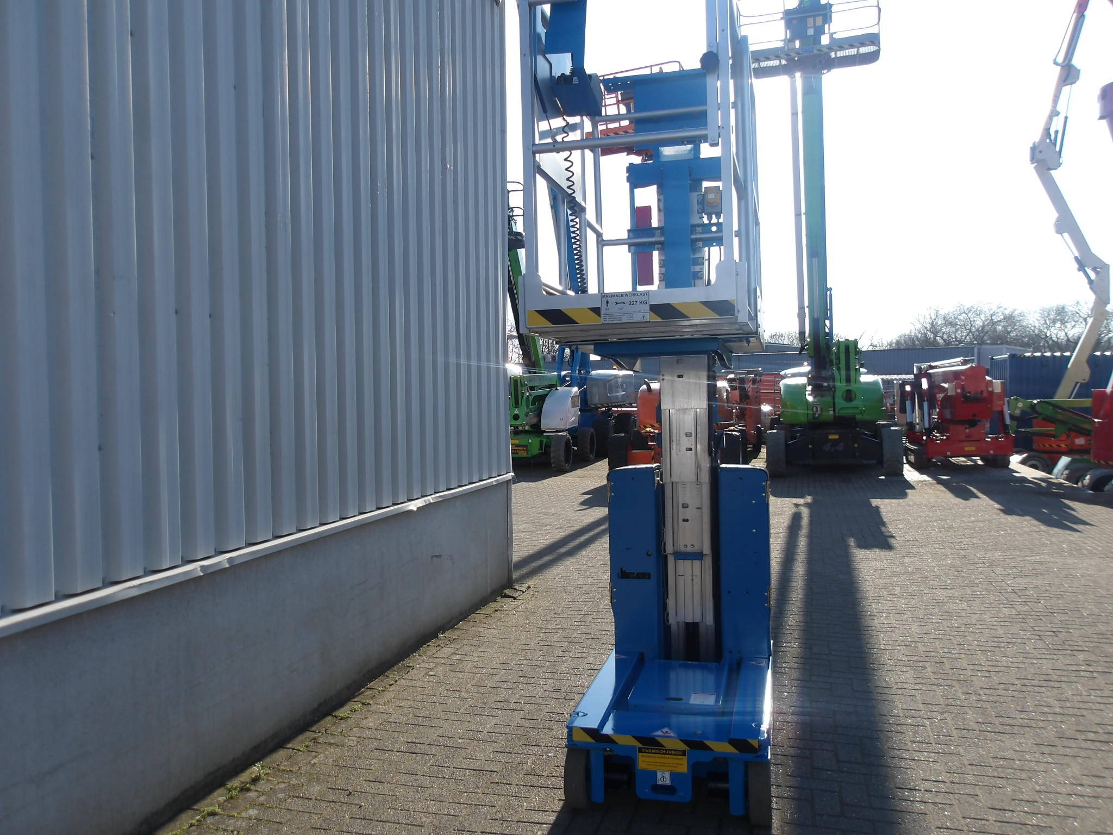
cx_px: 556
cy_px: 418
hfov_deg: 65.3
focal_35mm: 27
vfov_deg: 51.4
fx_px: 868
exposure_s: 1/716
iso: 100
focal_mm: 4.9
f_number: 3
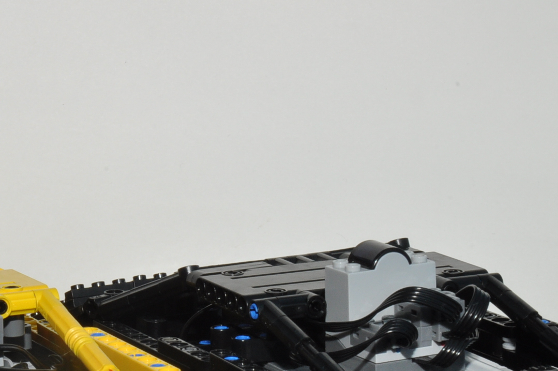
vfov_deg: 8.8
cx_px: 149
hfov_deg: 13.2
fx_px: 2400
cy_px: 294
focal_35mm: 155
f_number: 29
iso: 400
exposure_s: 1/60
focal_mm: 52
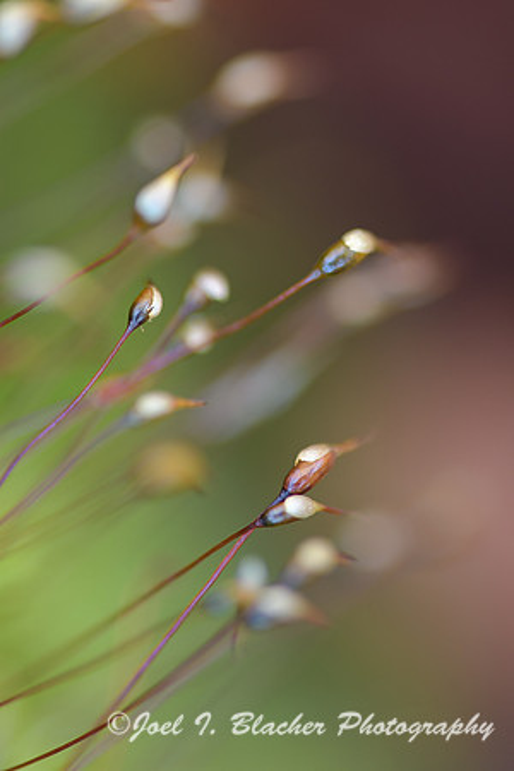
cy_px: 386
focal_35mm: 180
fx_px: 3855
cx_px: 257
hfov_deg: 7.6
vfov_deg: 11.4
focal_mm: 180
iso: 64
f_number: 5
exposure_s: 1/5
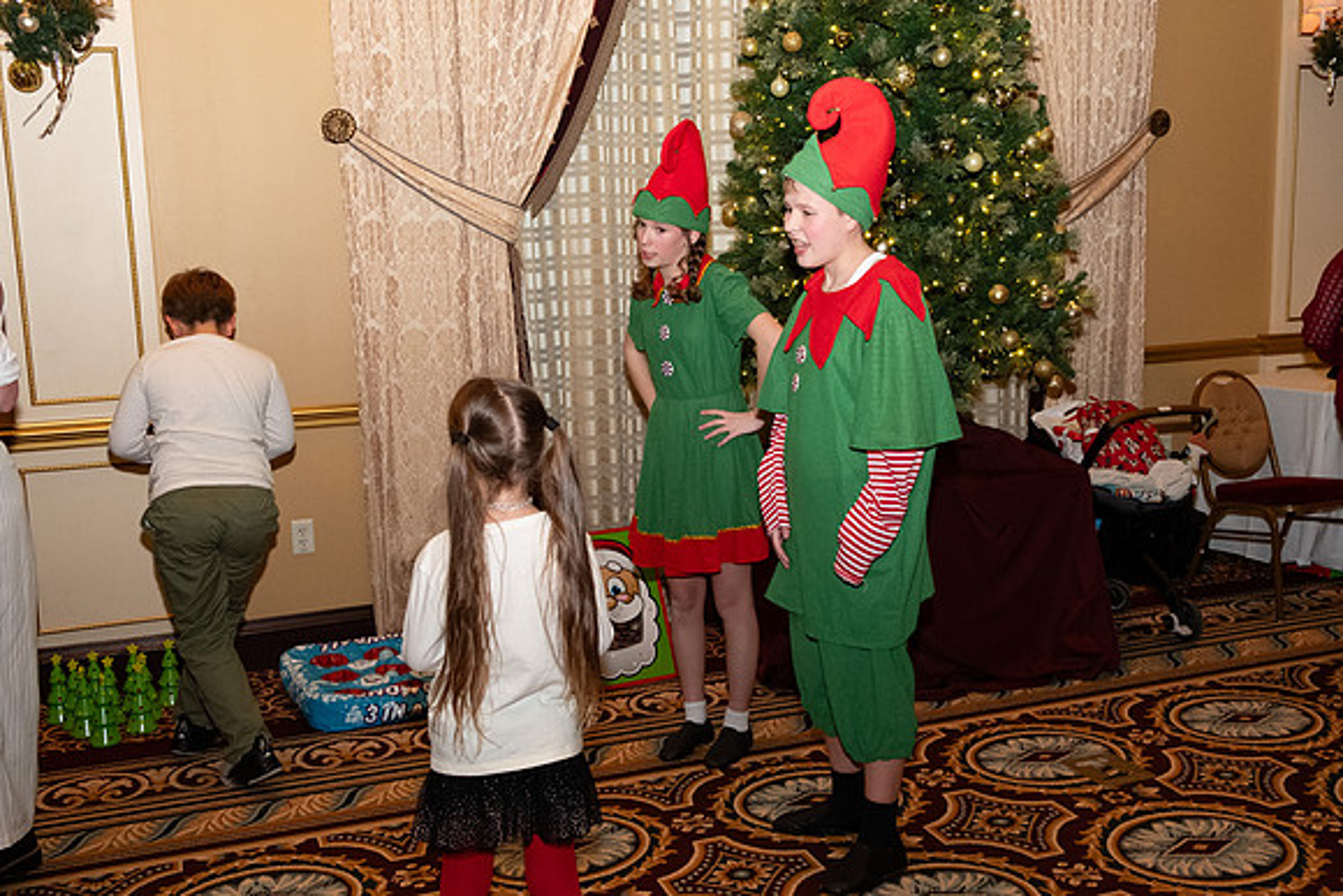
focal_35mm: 35
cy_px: 448
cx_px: 672
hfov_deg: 54.4
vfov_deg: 37.9
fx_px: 1306
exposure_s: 1/125
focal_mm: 23.3
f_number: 4.5
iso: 3200
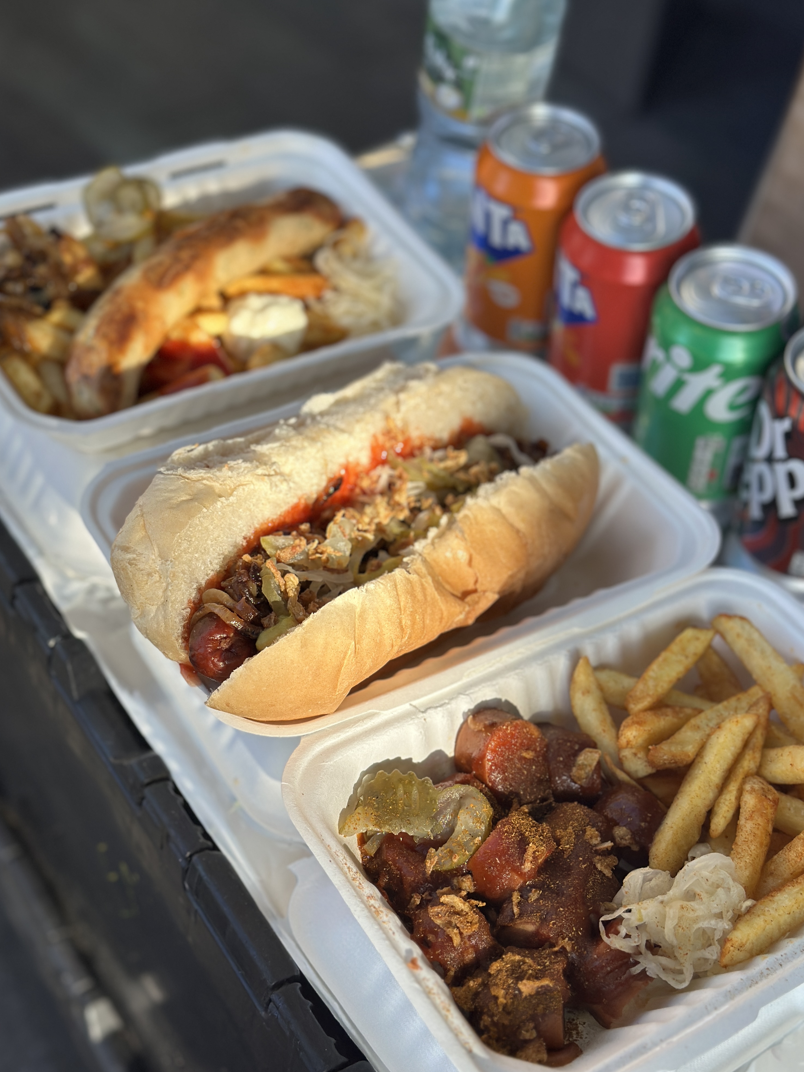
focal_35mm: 49
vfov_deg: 38.9
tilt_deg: -46.6
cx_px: 407
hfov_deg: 29.7
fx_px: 1518
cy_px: 533
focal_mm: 6.86
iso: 80
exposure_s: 1/1433
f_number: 1.78
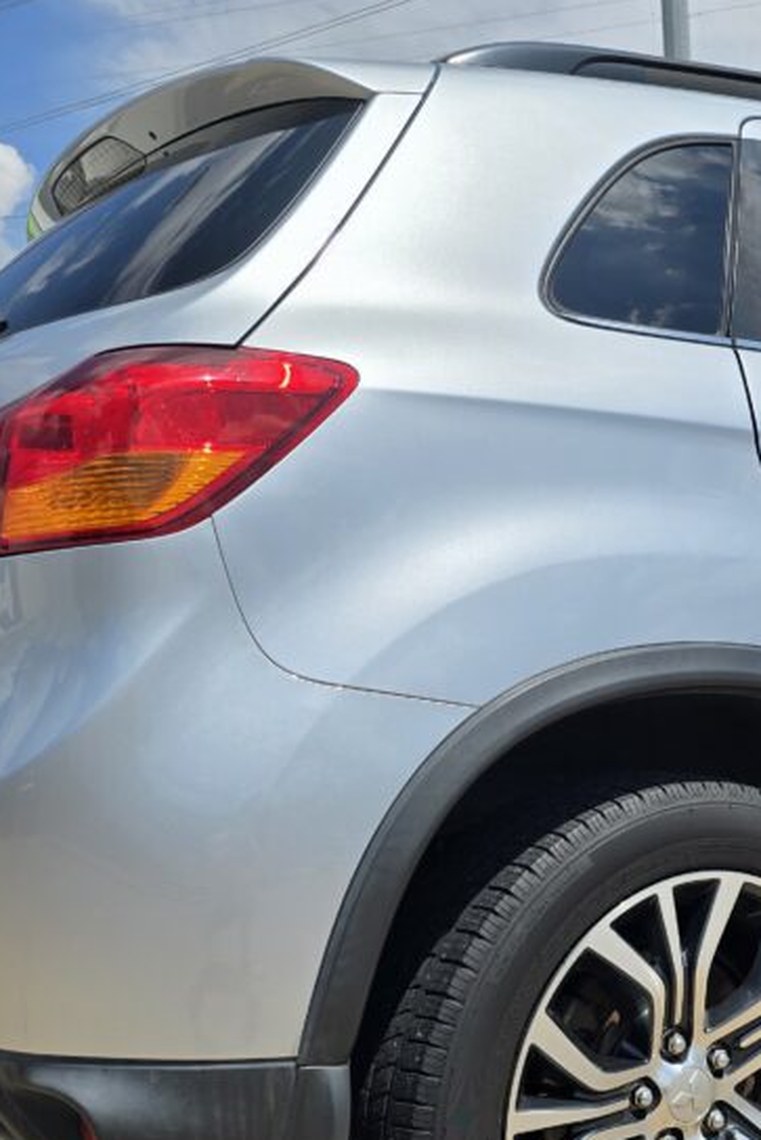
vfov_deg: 43.3
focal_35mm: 45
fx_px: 1426
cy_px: 700
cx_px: 732
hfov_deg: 28.3
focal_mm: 6.3
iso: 12
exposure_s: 1/2259
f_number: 1.7
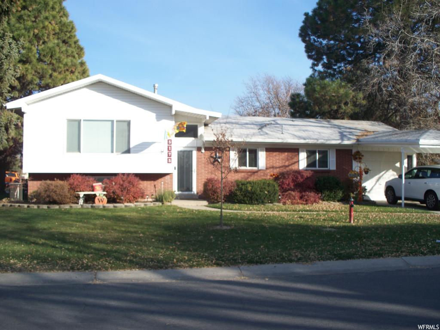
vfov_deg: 39.7
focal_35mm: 36
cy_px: 165
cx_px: 220
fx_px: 458
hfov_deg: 51.4
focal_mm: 7.54
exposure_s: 1/500
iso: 64
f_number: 2.8
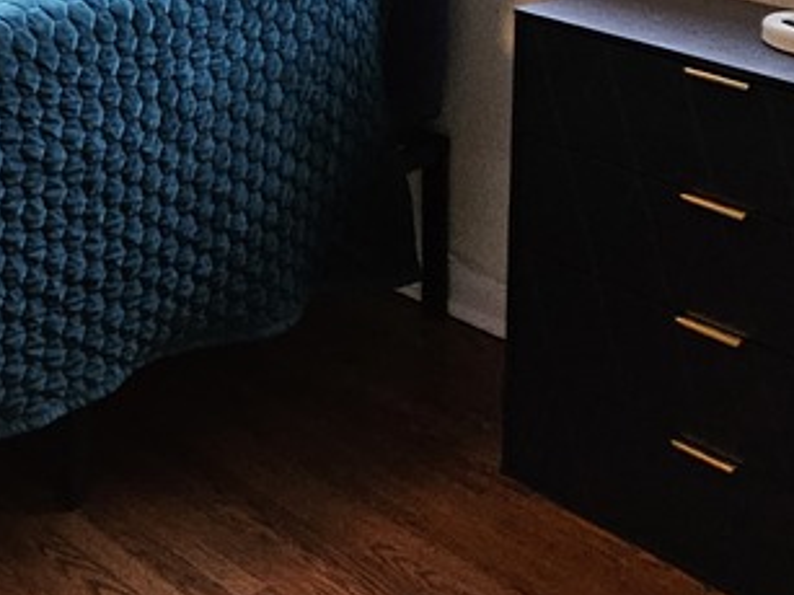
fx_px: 1399
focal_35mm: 61
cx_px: -331
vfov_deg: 19.6
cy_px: -385
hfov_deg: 25.5
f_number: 2.2
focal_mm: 2.2
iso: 400
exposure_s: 1/30
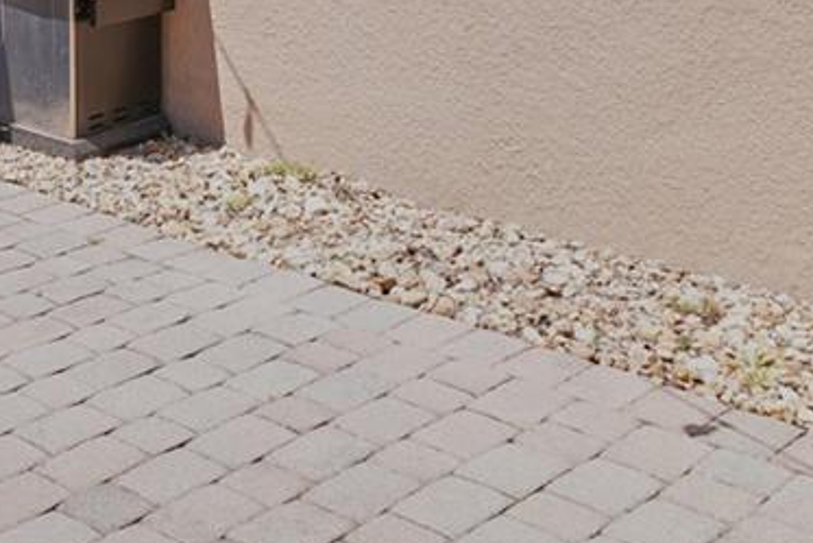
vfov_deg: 20.8
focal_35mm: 60
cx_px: -87
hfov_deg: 29.9
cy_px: -148
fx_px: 1355
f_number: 6.3
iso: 100
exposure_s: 1/200
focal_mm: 14
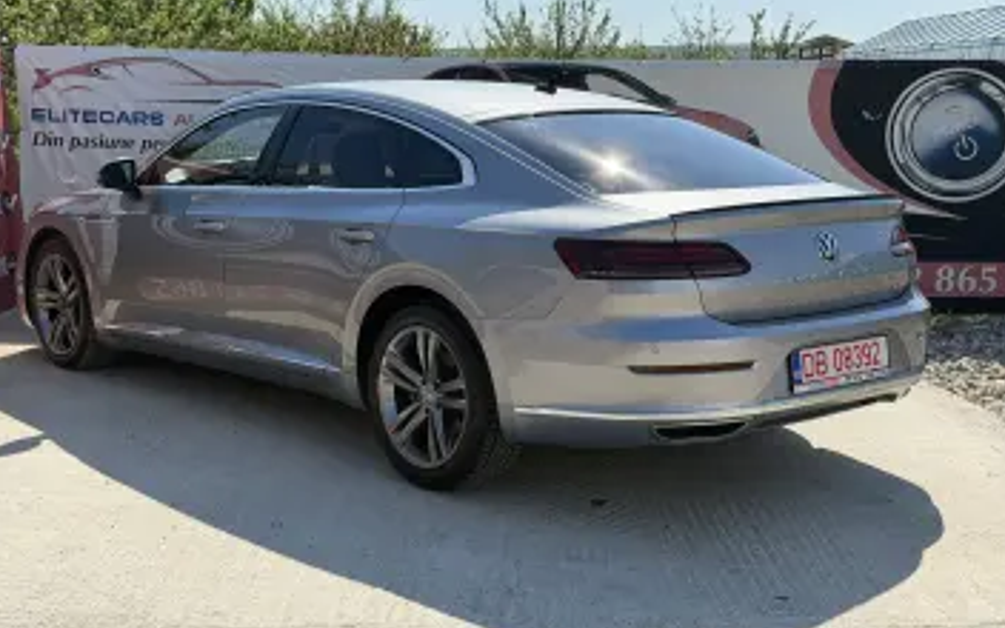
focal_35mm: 52
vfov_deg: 24.9
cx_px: 500
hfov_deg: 38.9
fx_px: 1424
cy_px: 340
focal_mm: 6.76
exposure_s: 1/6024
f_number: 1.78
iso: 100
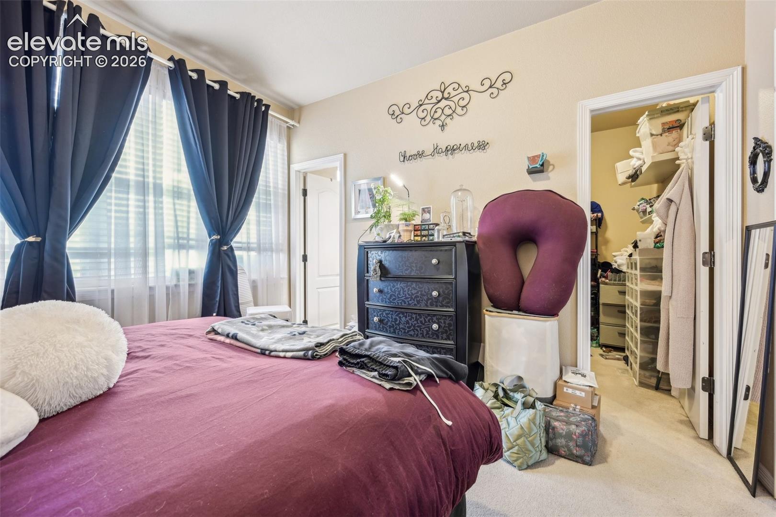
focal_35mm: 14
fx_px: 302
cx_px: 388
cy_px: 258
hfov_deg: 104.3
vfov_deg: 81.2
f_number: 8
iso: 400
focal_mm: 14
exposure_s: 1
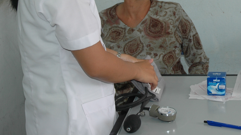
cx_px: 224
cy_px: 3
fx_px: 633
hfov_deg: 21.0
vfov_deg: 12.1
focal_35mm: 99
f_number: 4
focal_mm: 31
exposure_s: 1/80
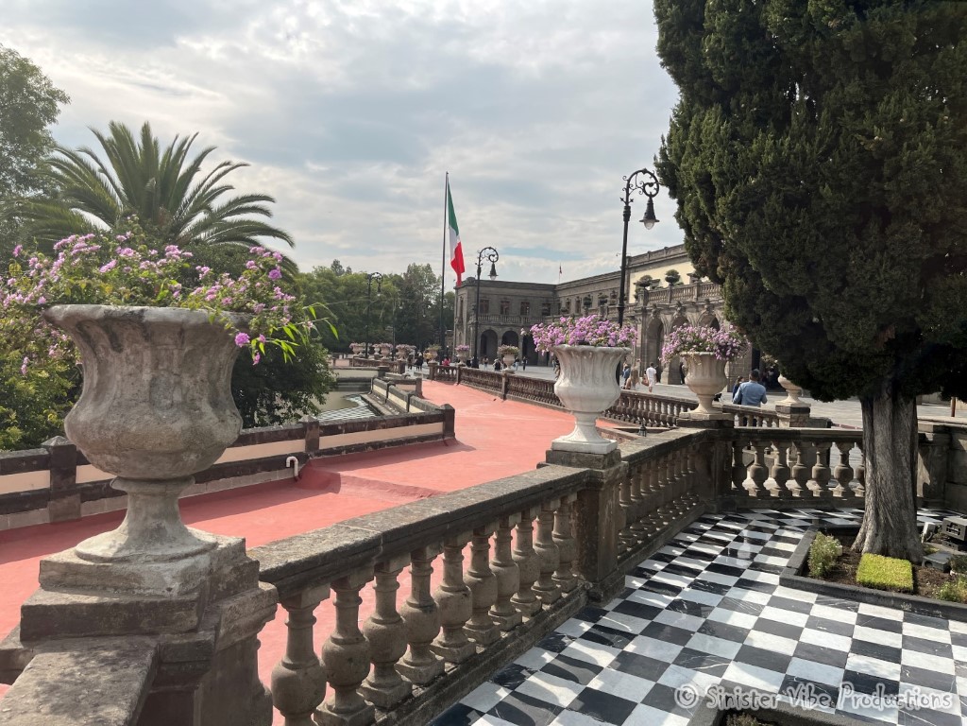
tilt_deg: -0.8
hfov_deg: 67.3
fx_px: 726
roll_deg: -2.1
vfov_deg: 53.1
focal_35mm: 26
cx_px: 484
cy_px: 363
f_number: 1.6
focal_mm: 5.1
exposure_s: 1/5076
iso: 50
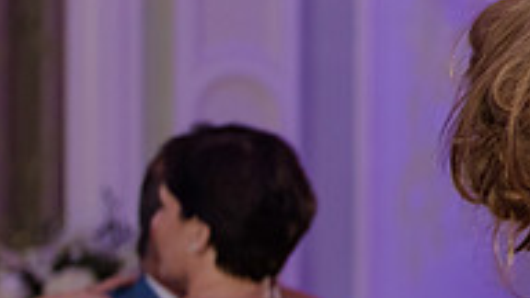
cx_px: 698
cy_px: 344
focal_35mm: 221
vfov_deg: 5.5
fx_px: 3106
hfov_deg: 9.6
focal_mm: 70
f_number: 3.2
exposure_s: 1/125
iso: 1600
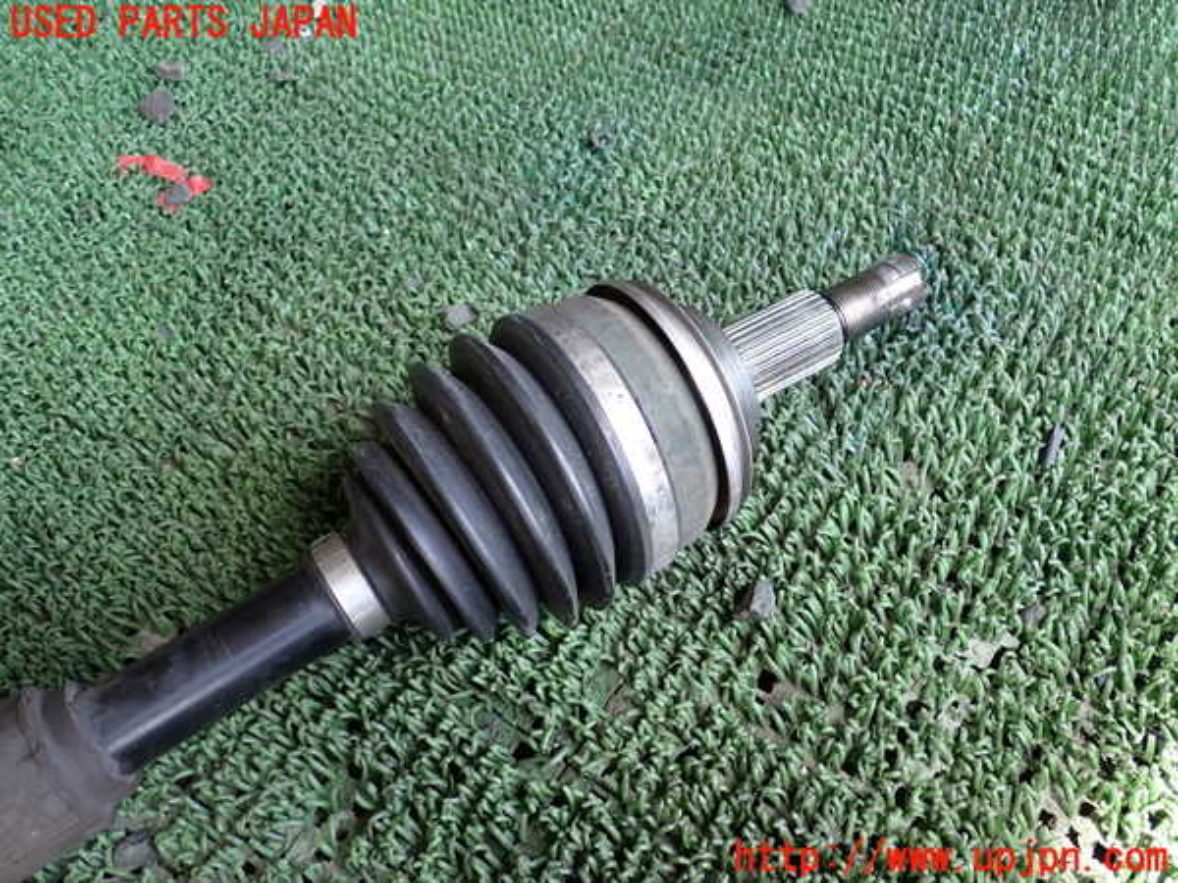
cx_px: 589
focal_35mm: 30
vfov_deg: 46.8
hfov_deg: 60.0
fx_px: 1021
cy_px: 442
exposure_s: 1/125
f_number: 2.3
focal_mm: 5.4
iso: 200
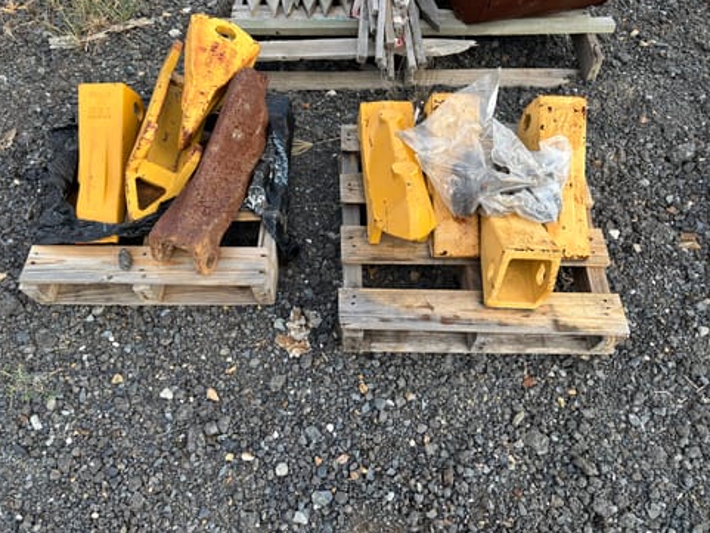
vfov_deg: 51.4
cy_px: 262
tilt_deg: -58.1
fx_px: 554
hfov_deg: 65.3
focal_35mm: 27
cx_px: 350
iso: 50
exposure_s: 1/657
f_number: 1.6
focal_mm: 5.96
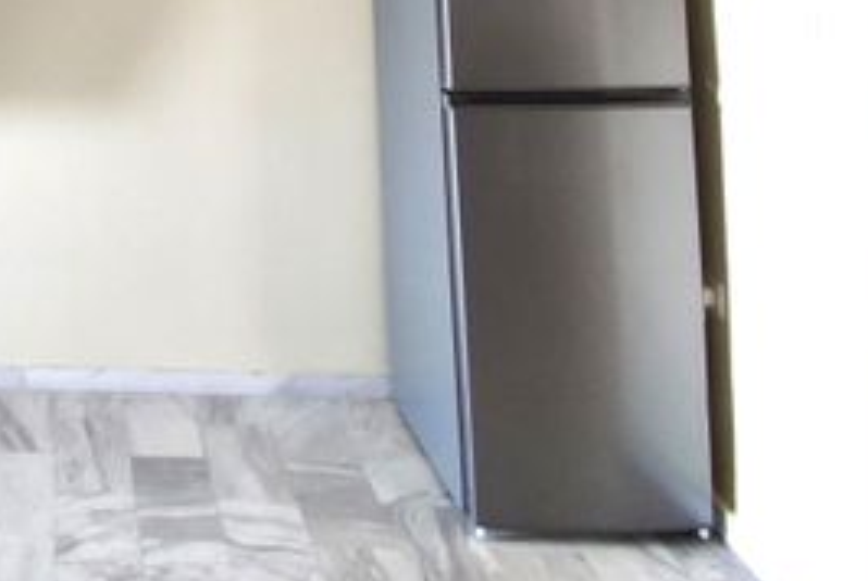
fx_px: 965
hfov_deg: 41.4
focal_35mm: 40
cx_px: -20
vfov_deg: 27.9
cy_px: -170
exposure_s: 1/50
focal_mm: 1.65
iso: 205
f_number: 2.2
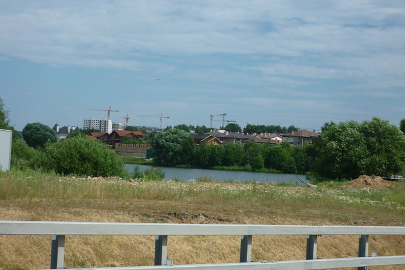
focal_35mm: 58
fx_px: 653
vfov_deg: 23.4
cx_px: 204
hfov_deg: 34.5
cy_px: 139
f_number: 8
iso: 80
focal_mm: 6.4
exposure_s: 1/320
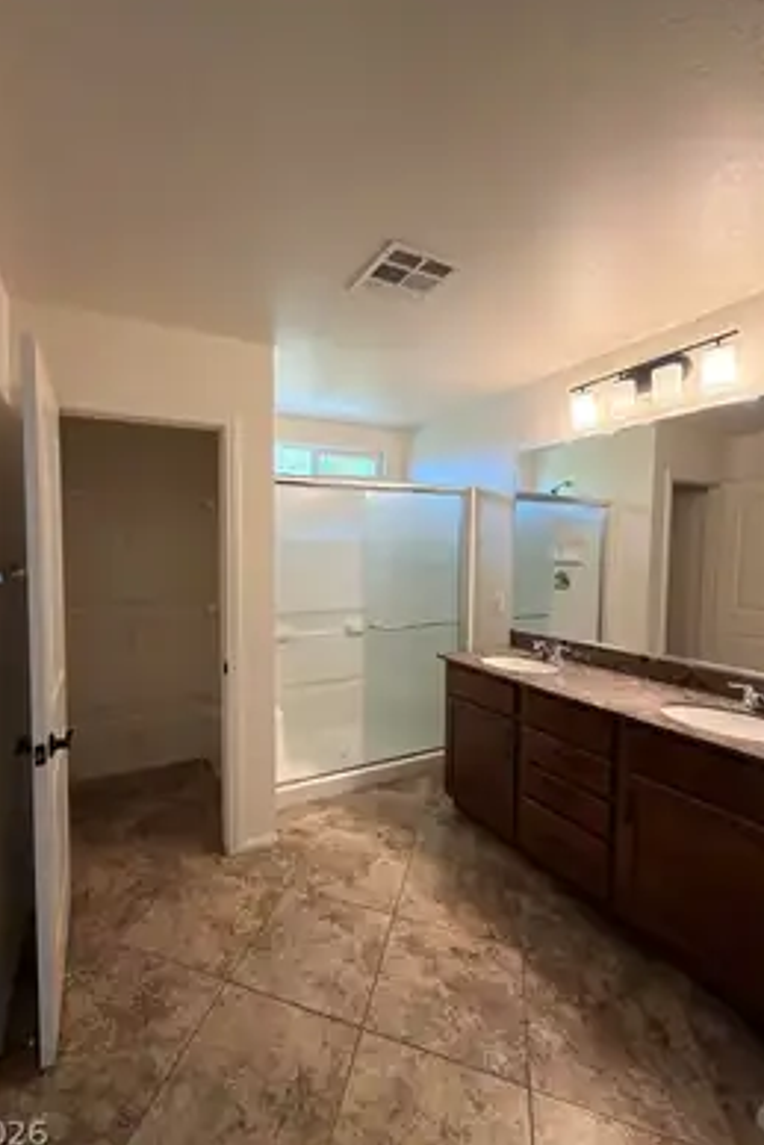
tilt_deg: -2.1
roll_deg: +0.2
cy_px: 570
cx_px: 324
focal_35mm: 15
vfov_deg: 100.4
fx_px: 477
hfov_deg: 76.9
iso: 250
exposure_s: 1/120
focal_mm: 2.22
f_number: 2.2
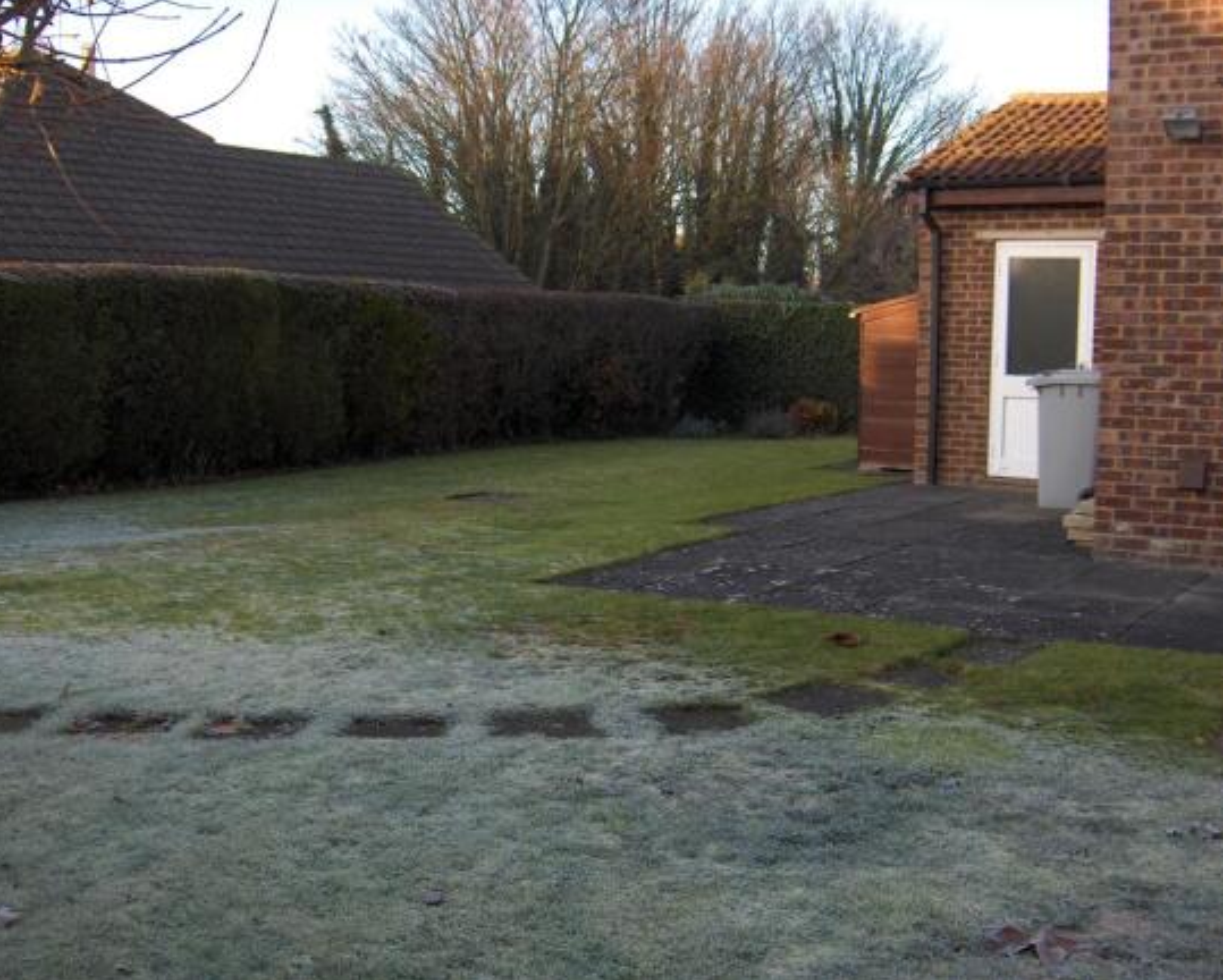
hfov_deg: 44.7
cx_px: 572
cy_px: 491
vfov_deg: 36.5
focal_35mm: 41
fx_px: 1485
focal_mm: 8
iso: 103
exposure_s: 1/145
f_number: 2.8
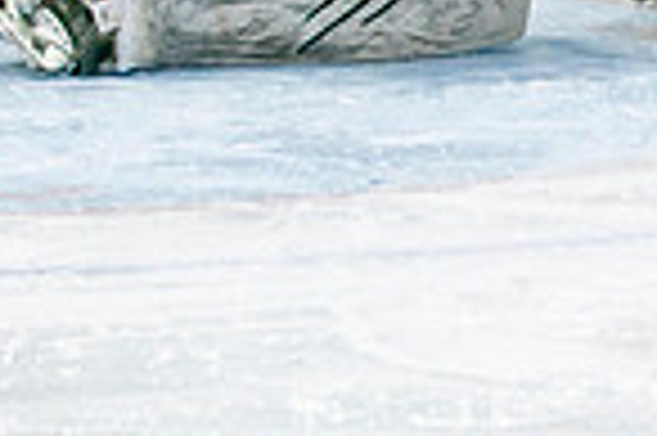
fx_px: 11721
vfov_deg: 2.1
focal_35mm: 643
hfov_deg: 3.2
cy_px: -100
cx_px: 1026
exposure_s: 1/640
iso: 500
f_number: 3.2
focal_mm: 95
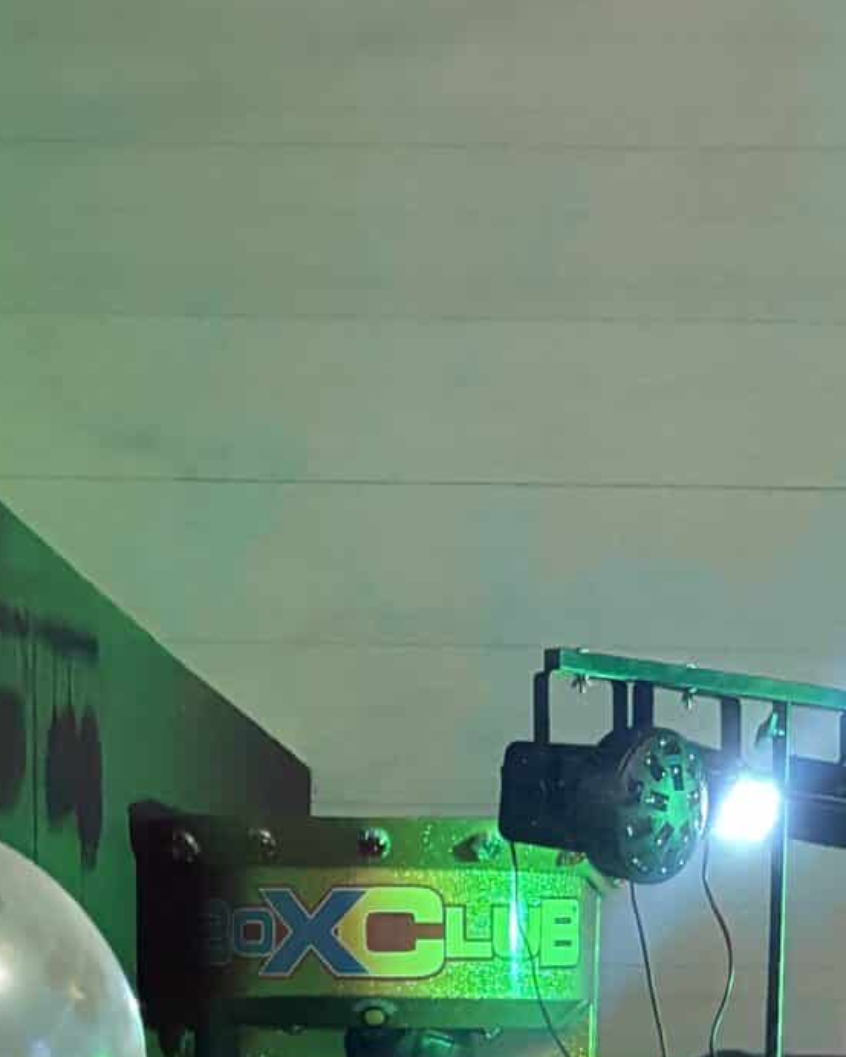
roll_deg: -1.6
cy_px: 1709
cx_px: 454
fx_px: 2941
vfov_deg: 17.7
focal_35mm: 94
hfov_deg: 16.4
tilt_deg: -11.6
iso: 640
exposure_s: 1/33
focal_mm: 5.96
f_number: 1.6
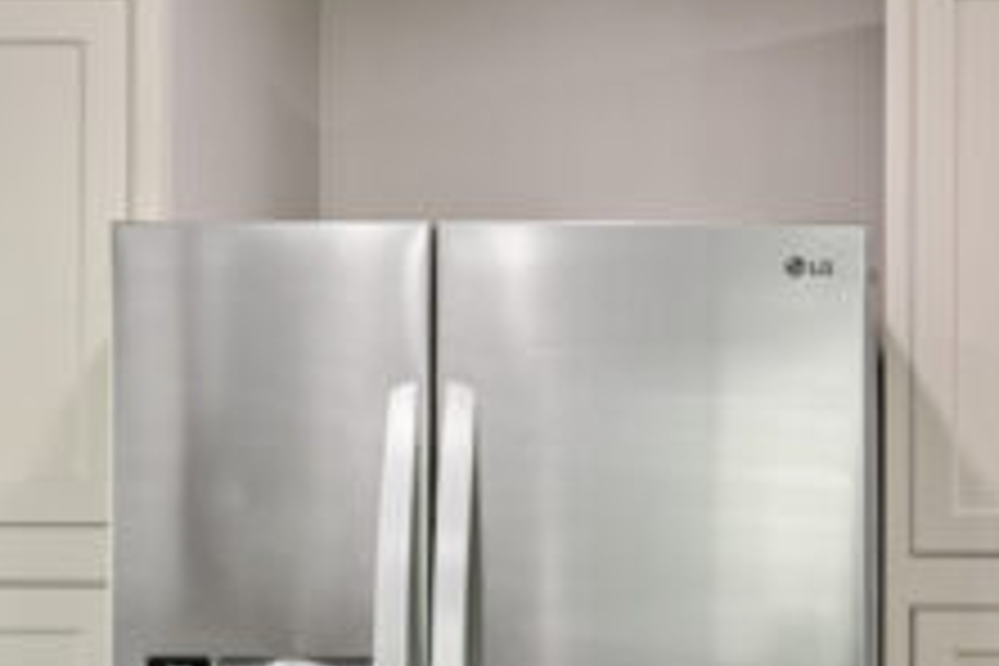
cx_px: 821
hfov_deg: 28.5
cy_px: 608
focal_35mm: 69
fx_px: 1915
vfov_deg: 19.4
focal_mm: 17
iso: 640
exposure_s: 1/13
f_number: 8
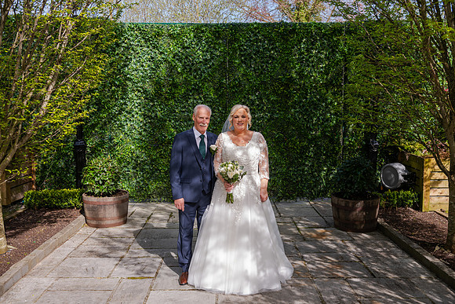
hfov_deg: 54.4
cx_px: 228
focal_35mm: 35
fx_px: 442
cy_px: 152
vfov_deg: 37.9
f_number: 5
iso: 100
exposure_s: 1/250
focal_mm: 35
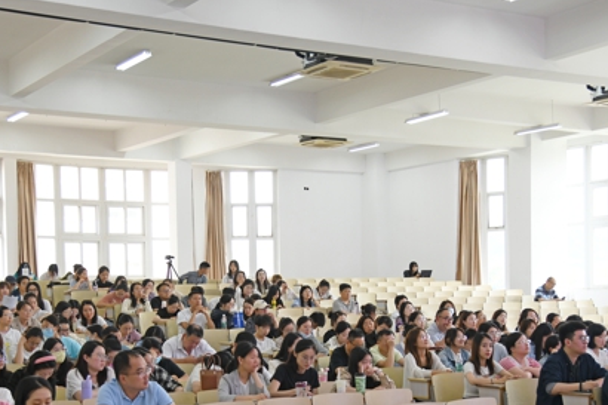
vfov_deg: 21.3
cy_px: 326
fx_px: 1064
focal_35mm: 63
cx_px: 279
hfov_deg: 31.9
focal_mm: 38
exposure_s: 1/80
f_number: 4
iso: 360
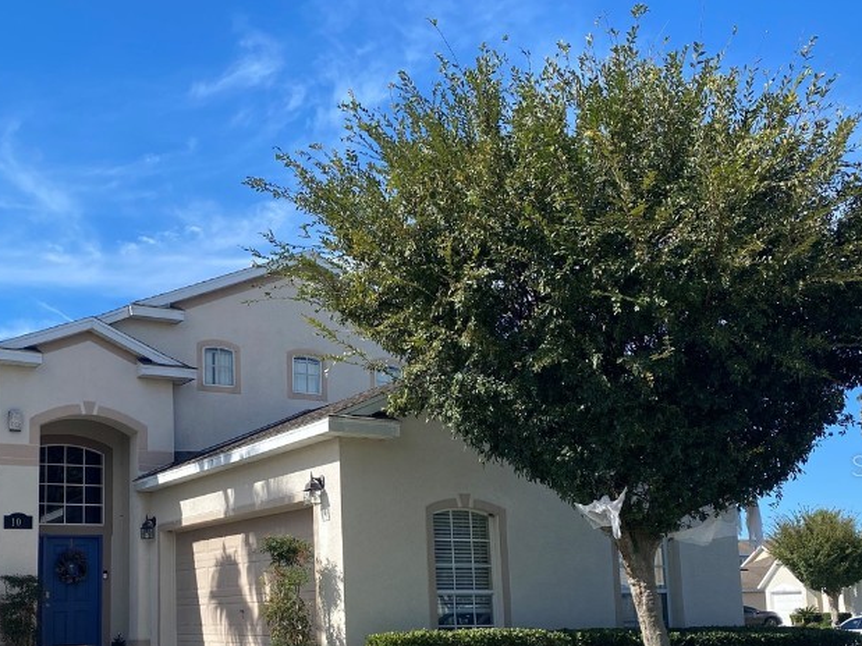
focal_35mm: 43
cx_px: 270
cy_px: 465
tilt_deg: +8.3
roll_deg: +0.2
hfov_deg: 43.1
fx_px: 1071
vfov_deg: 33.1
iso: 32
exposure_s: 1/2410
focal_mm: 4.25
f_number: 1.8
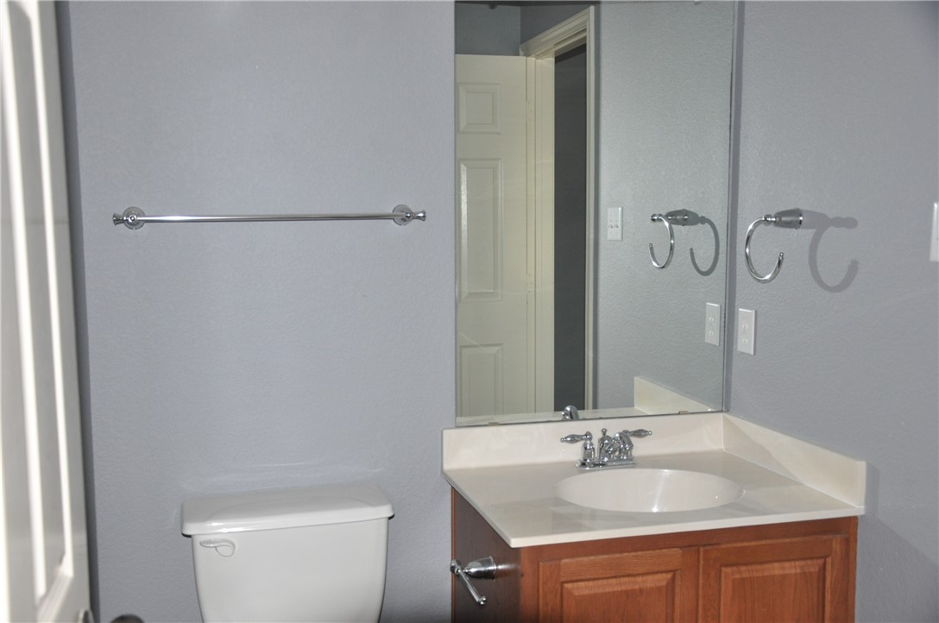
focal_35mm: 38
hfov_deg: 51.3
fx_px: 977
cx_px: 470
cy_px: 312
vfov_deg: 35.4
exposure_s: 1/60
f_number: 4
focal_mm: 25
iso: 800
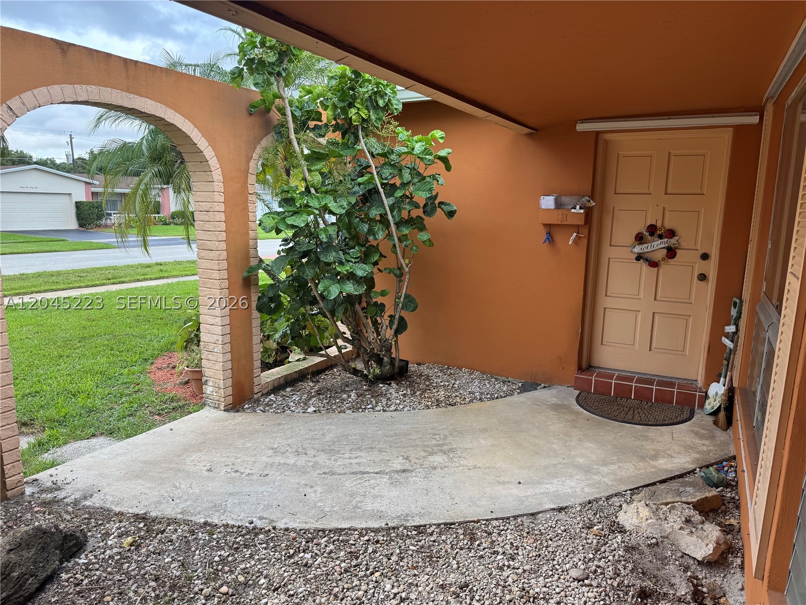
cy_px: 302
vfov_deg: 56.8
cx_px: 403
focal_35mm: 24
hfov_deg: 71.6
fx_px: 559
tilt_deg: -9.7
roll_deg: -0.8
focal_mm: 6.76
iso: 64
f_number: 1.78
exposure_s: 1/266
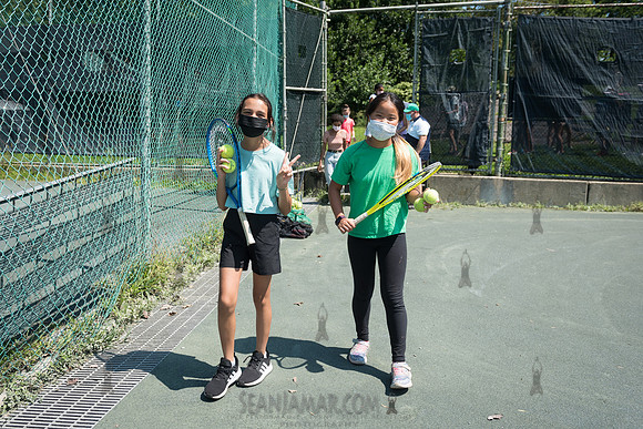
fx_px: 529
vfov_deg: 44.0
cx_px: 299
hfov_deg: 62.5
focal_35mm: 30
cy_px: 185
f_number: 4.5
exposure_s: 1/640
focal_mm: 26
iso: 125
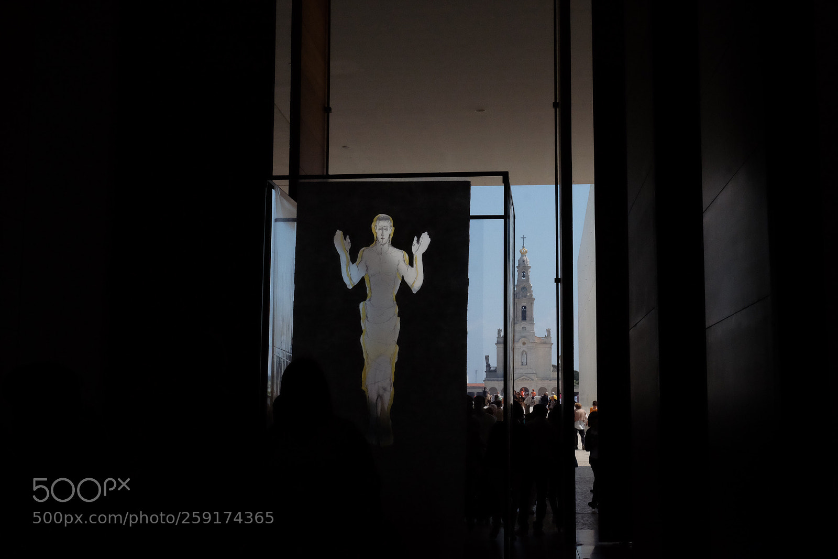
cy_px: 280
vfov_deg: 28.6
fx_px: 1094
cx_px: 419
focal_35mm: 47
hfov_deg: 41.9
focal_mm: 31.5
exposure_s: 1/1600
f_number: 20
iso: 3200
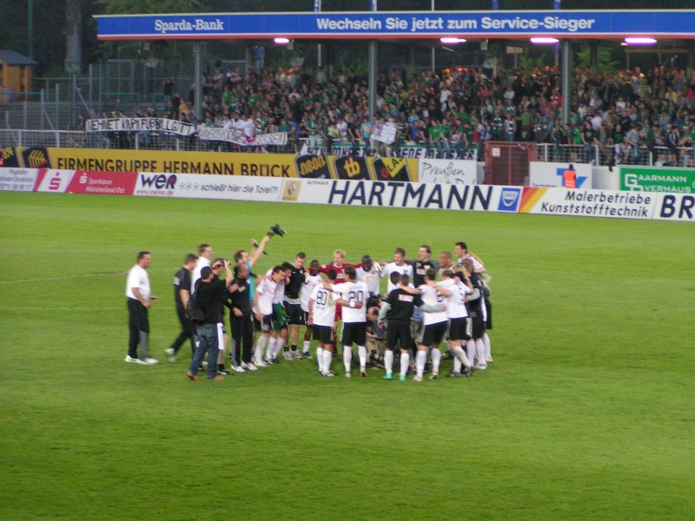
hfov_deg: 13.2
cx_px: 348
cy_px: 260
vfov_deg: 9.9
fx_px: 3012
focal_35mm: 150
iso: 200
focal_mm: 22.9
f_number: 3.5
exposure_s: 1/40
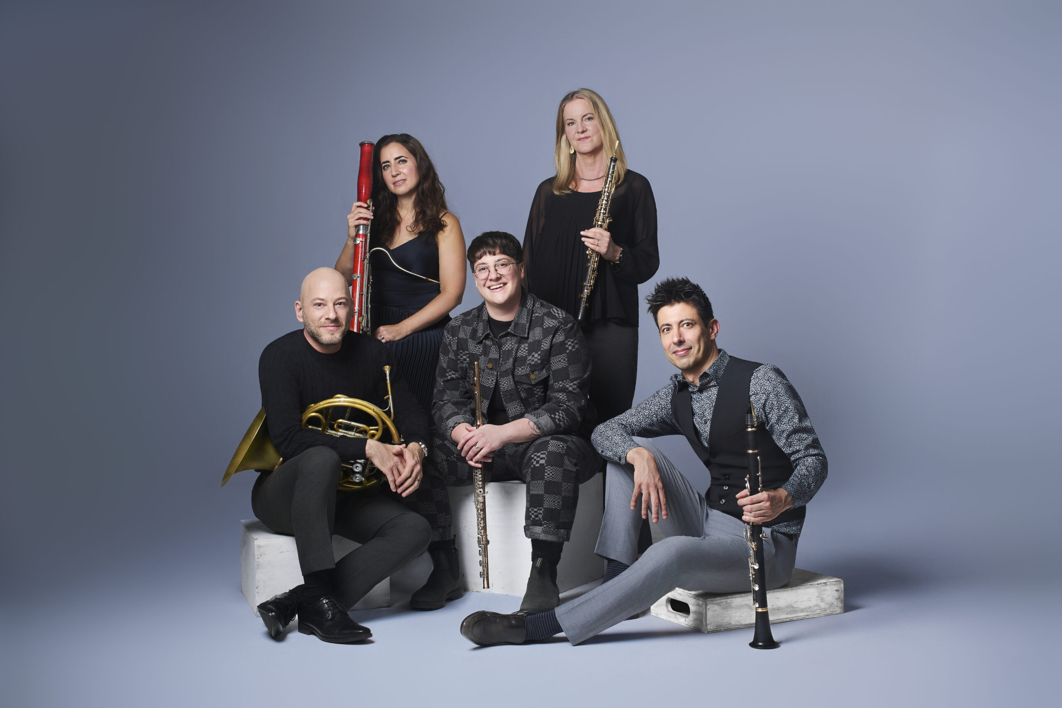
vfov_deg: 29.9
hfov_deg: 43.6
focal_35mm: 45
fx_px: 1327
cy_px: 354
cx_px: 531
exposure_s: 1/250
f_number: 13
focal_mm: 45
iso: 400
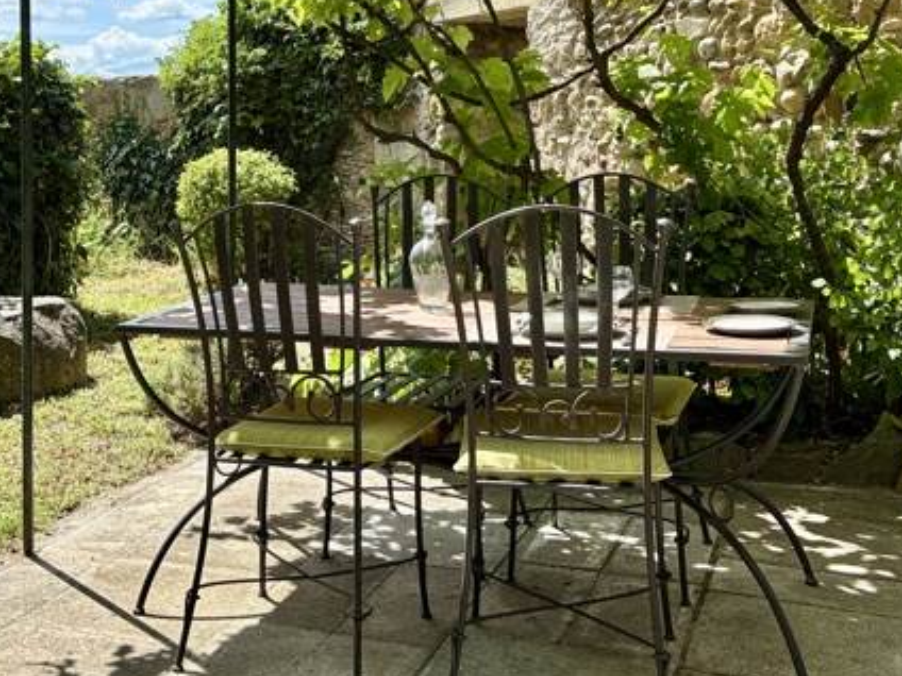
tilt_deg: +1.6
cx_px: 247
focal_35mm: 49
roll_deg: +1.4
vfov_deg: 28.8
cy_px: 100
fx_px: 1277
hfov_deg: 38.1
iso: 64
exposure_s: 1/2012
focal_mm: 5.96
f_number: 1.6
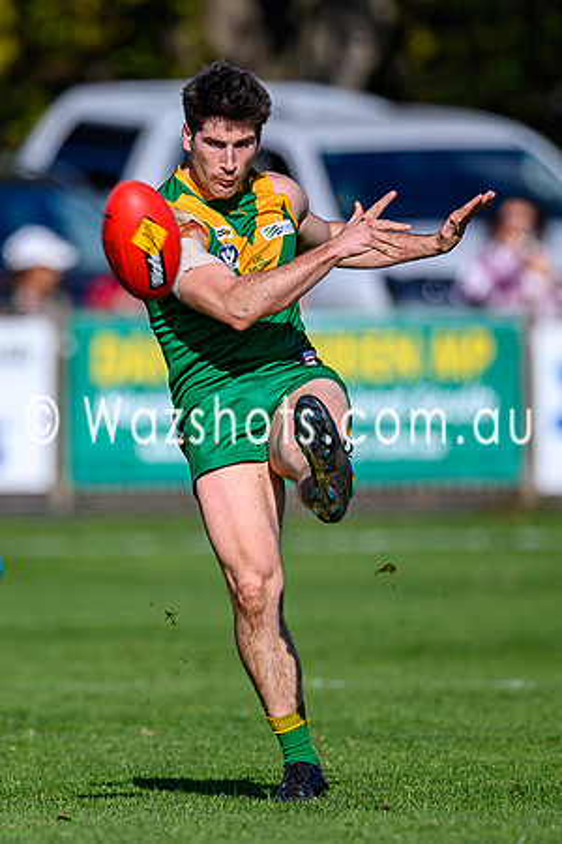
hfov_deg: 1.2
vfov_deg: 1.8
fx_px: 26403
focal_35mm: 1128
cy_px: 458
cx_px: 105
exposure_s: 1/2000
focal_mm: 500
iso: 110
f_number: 4
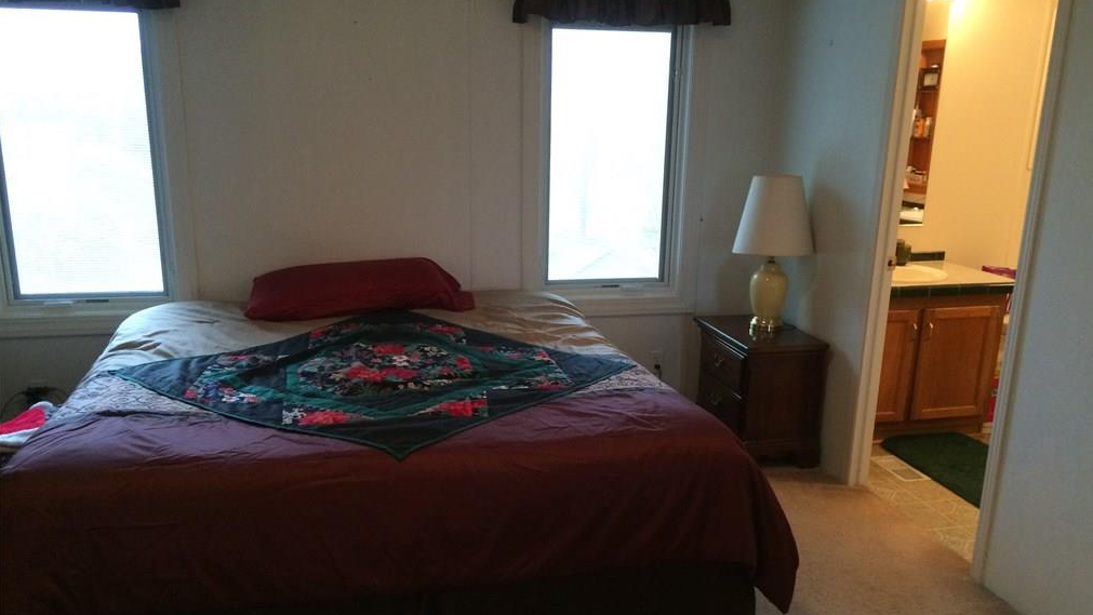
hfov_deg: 61.0
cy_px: 369
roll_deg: -1.7
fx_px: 928
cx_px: 550
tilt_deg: -16.4
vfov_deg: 36.6
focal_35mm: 32
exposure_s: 1/30
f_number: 2.2
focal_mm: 4.15
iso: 200
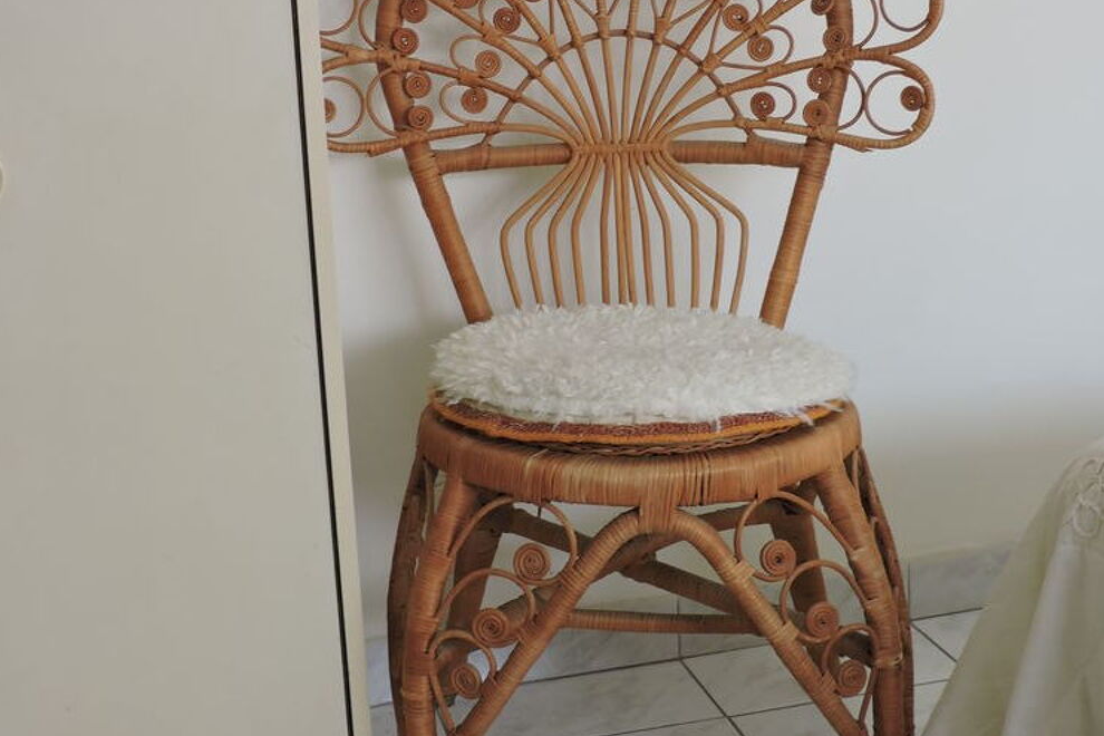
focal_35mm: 56
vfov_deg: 24.1
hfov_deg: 35.6
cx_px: 550
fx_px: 1717
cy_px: 285
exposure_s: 1/50
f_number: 3.3
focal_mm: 7.1
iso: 125
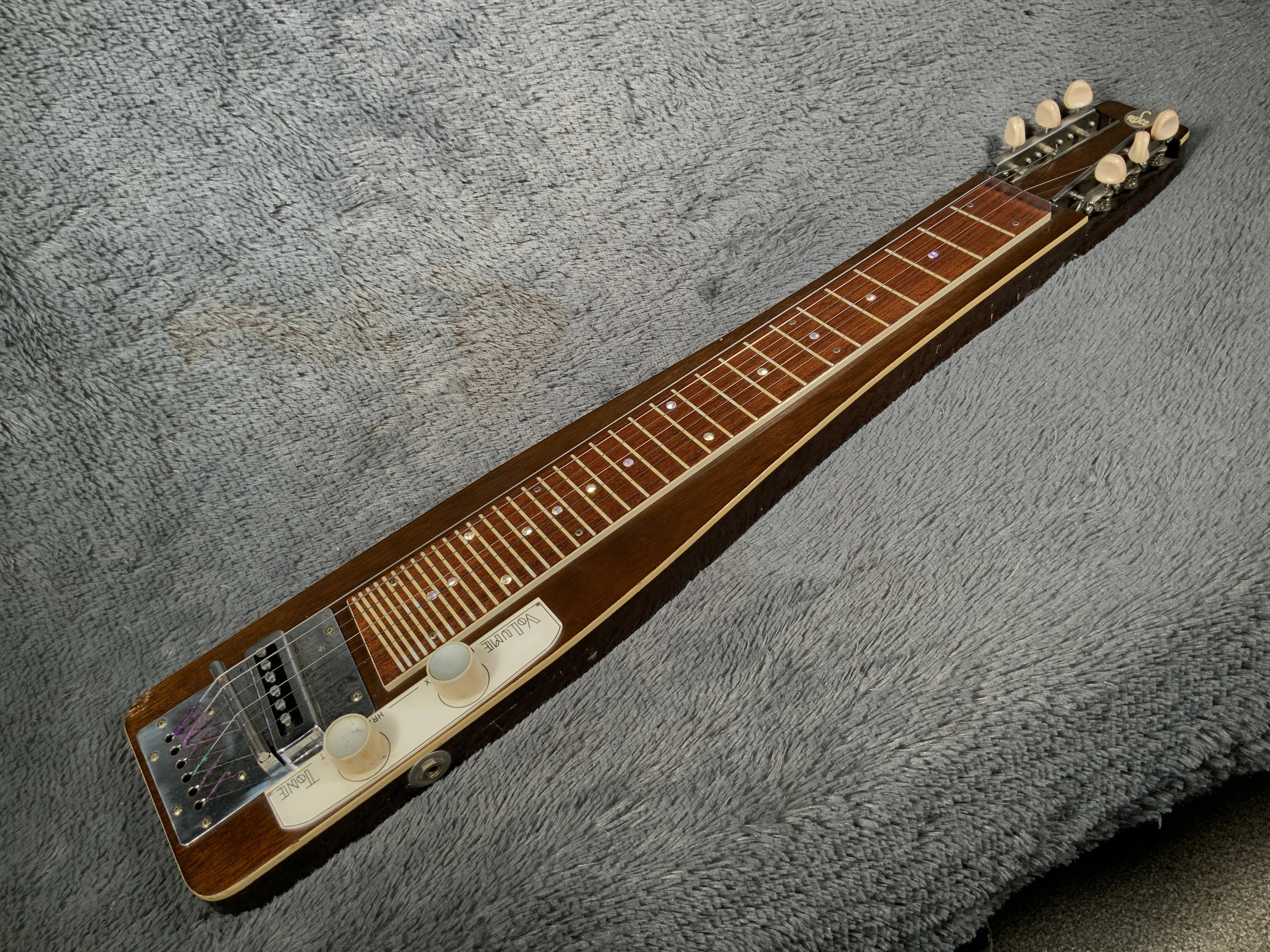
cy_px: 476
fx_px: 1064
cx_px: 635
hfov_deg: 61.7
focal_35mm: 29
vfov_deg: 48.2
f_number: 1.8
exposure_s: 1/104
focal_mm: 3
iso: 40
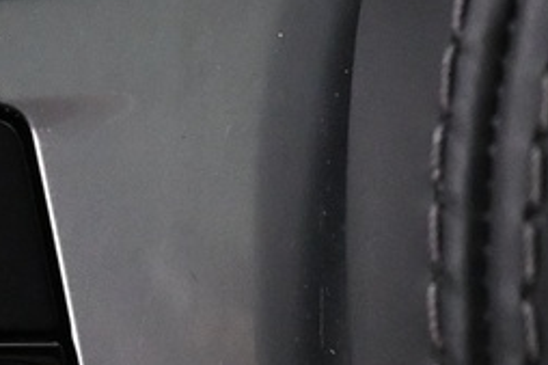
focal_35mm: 153
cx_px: -227
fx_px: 2327
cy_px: 156
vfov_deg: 9.0
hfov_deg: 12.8
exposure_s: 1/30
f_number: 4
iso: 3200
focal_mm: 16
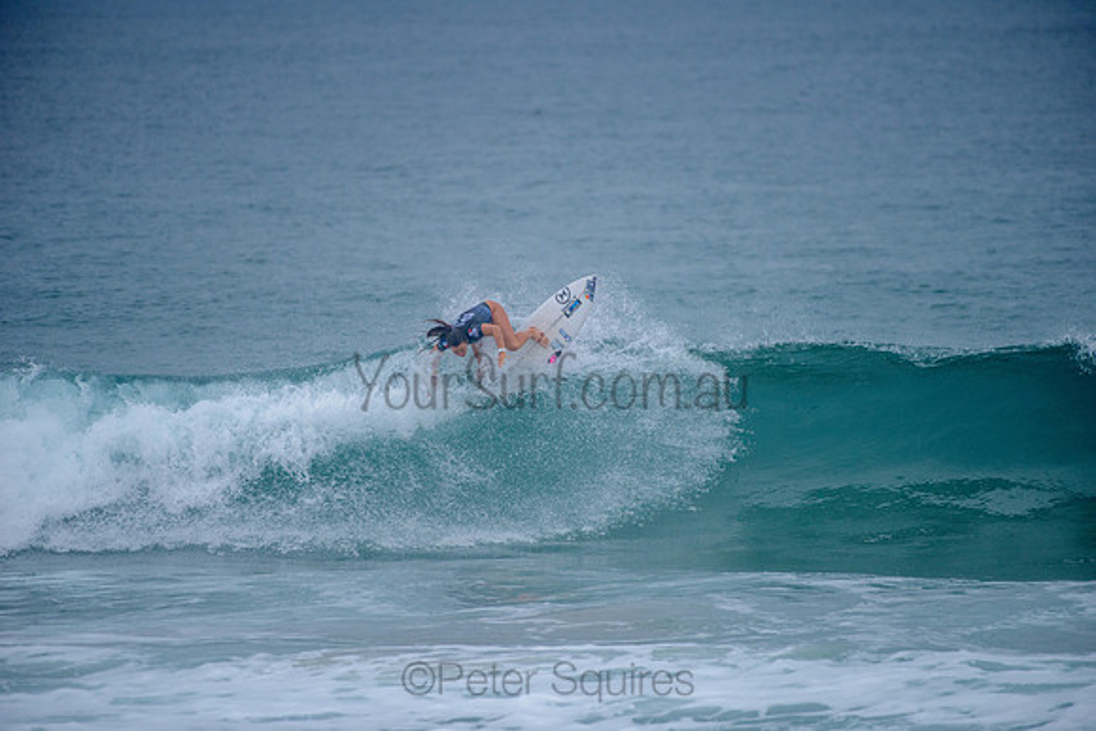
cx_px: 548
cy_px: 366
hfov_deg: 4.1
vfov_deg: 2.8
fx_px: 15228
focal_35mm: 500
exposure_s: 1/2000
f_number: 5.6
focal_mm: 500
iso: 450
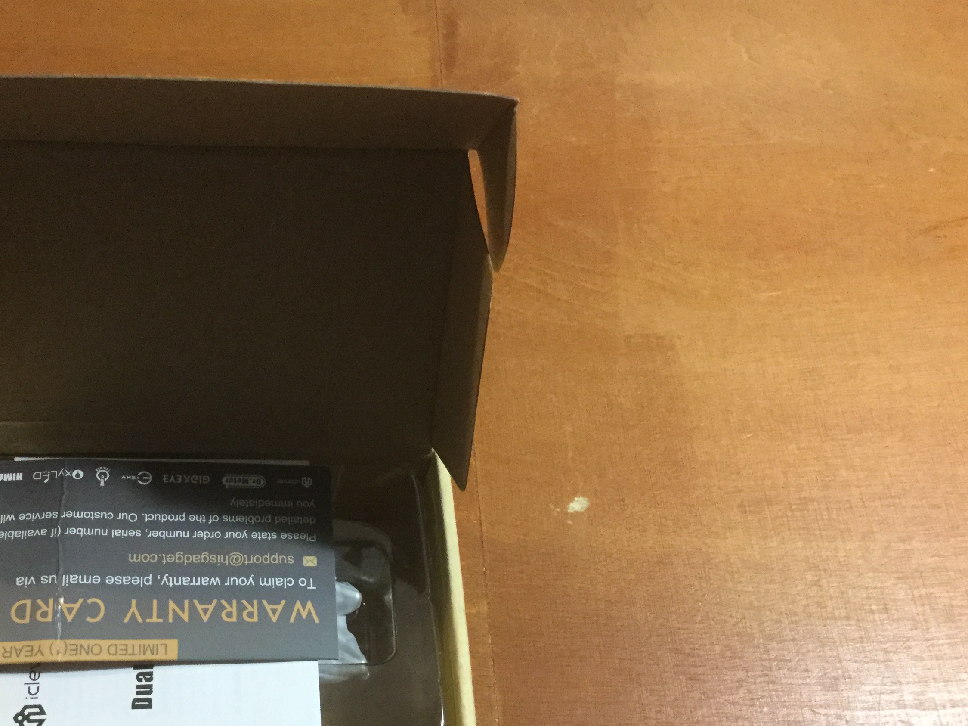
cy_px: 478
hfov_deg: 41.8
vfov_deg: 31.9
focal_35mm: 45
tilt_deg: -59.0
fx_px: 1258
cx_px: 377
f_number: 2.4
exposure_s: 1/25
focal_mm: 3.3
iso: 200
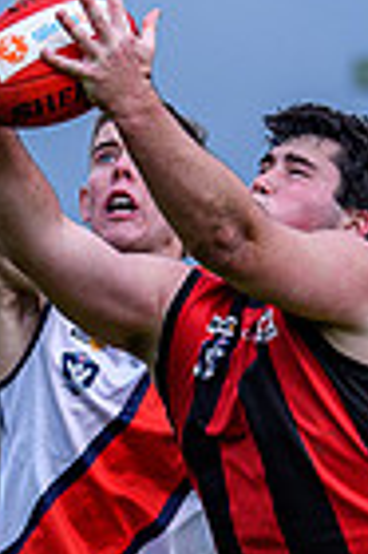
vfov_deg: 1.9
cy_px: 515
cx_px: 159
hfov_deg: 1.3
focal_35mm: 1080
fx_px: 16600
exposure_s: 1/2500
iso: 200
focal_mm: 116
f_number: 2.8
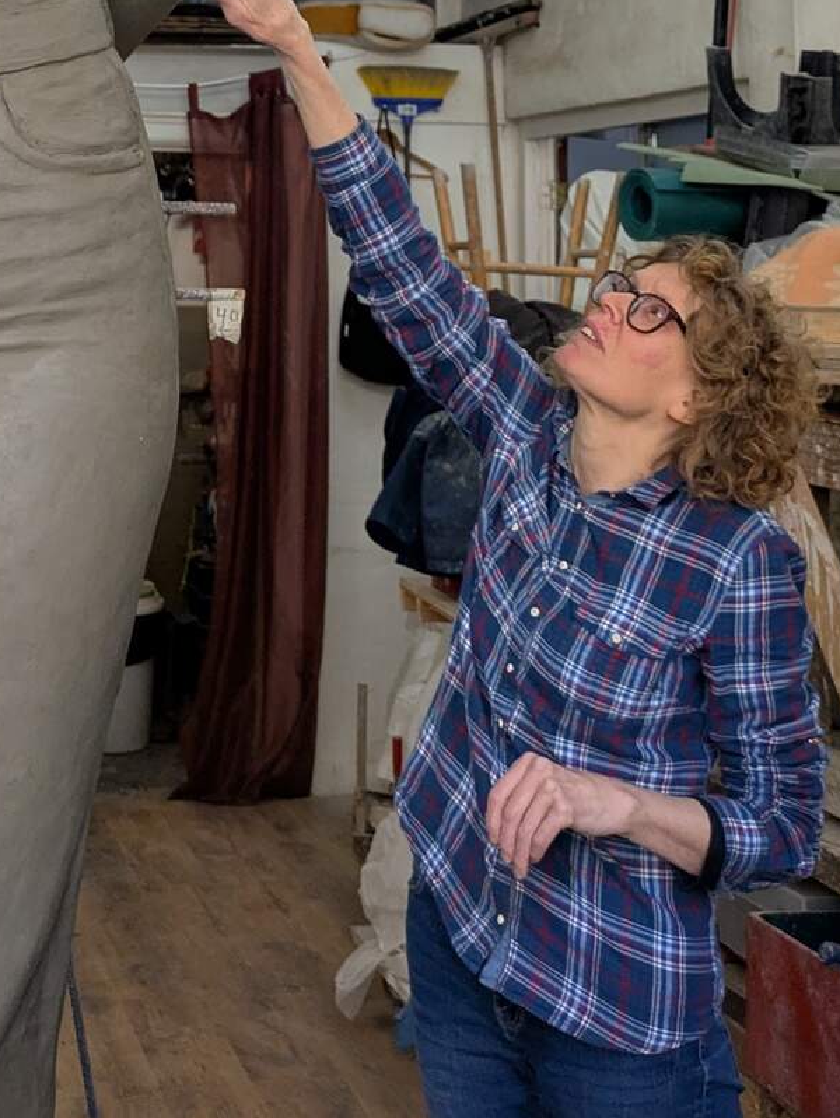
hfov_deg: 24.2
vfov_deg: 29.9
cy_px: -14
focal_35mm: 60
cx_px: 206
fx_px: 1940
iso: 104
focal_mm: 5.43
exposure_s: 1/100
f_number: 1.89
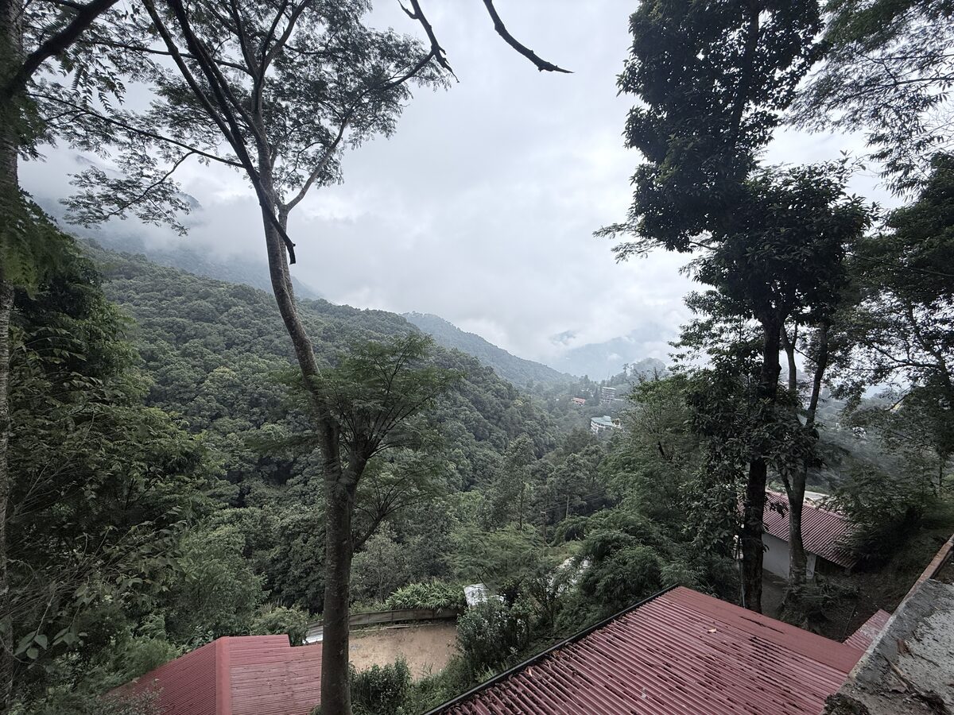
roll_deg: -5.5
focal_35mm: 14
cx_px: 477
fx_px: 386
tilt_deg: -2.1
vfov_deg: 85.7
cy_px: 358
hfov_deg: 102.1
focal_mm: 2.22
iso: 50
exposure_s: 1/2092
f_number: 2.2
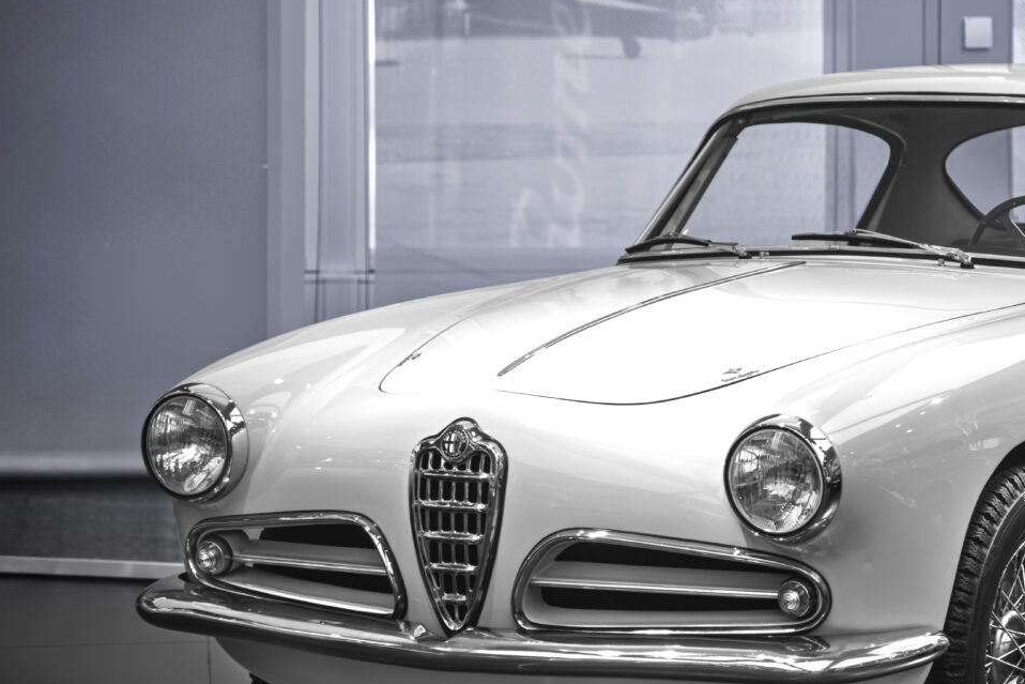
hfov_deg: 14.4
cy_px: 422
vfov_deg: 9.7
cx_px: 840
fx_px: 4043
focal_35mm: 142
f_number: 4
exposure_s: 1/50
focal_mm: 85
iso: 500
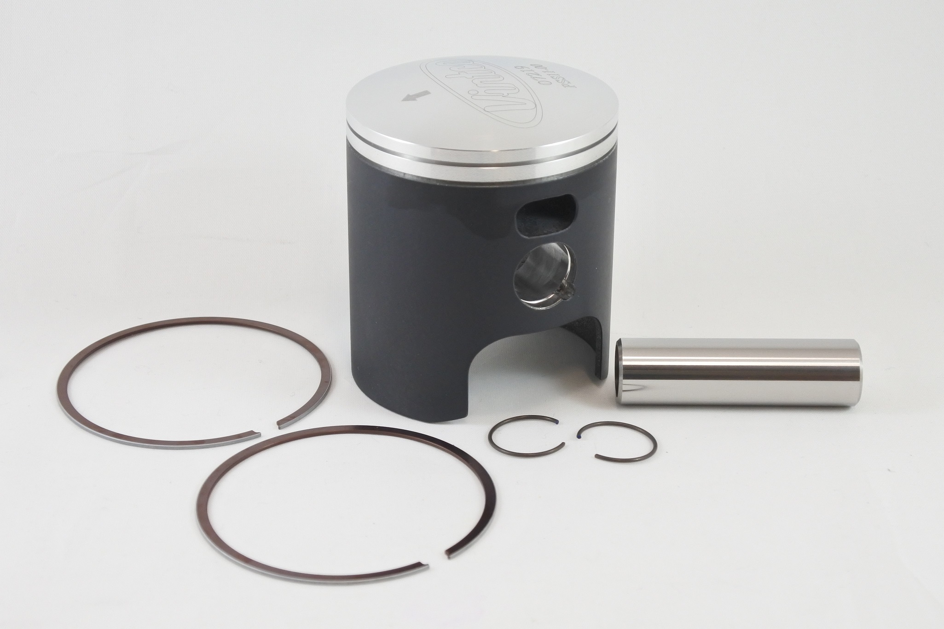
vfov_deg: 24.6
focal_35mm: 55
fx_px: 1442
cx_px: 472
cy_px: 314
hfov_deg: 36.2
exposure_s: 1/125
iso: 500
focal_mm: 20.6
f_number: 4.8
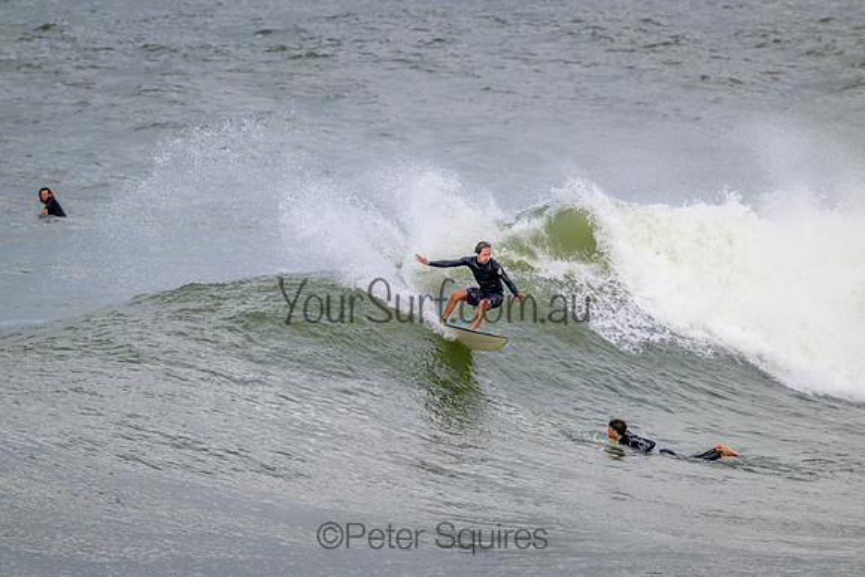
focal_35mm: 800
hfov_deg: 2.6
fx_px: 19226
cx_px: 432
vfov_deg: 1.7
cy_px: 288
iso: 800
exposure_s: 1/2000
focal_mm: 800
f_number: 11
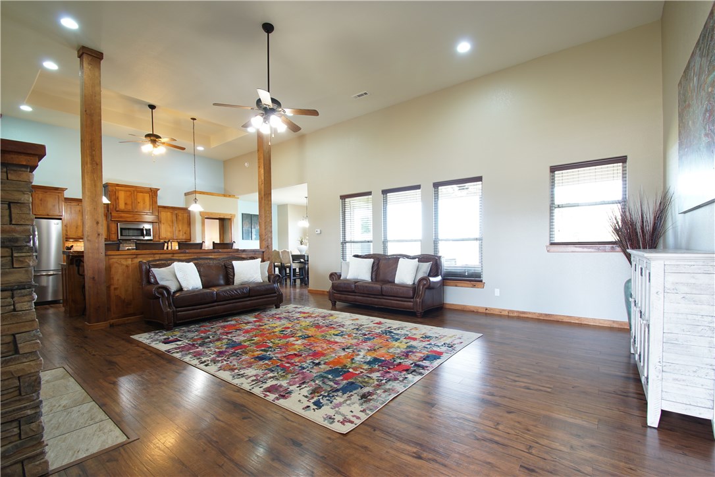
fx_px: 298
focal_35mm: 15
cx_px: 358
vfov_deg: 77.3
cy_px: 238
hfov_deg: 100.4
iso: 100
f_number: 6.3
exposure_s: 1/1.6
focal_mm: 10
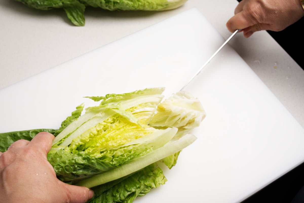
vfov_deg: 29.2
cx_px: 152
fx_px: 388
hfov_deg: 42.7
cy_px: 102
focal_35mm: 46
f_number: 11
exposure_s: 1/1000
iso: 1250
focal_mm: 46
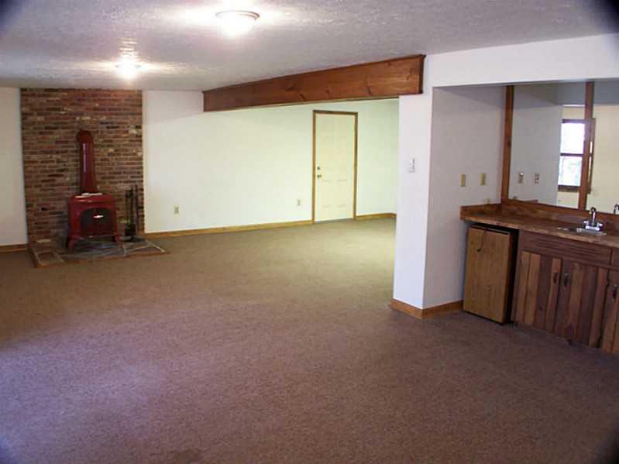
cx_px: 310
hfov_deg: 49.0
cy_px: 232
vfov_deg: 37.7
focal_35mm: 38
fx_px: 679
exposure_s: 1/4
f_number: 2.8
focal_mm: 6.3
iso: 140
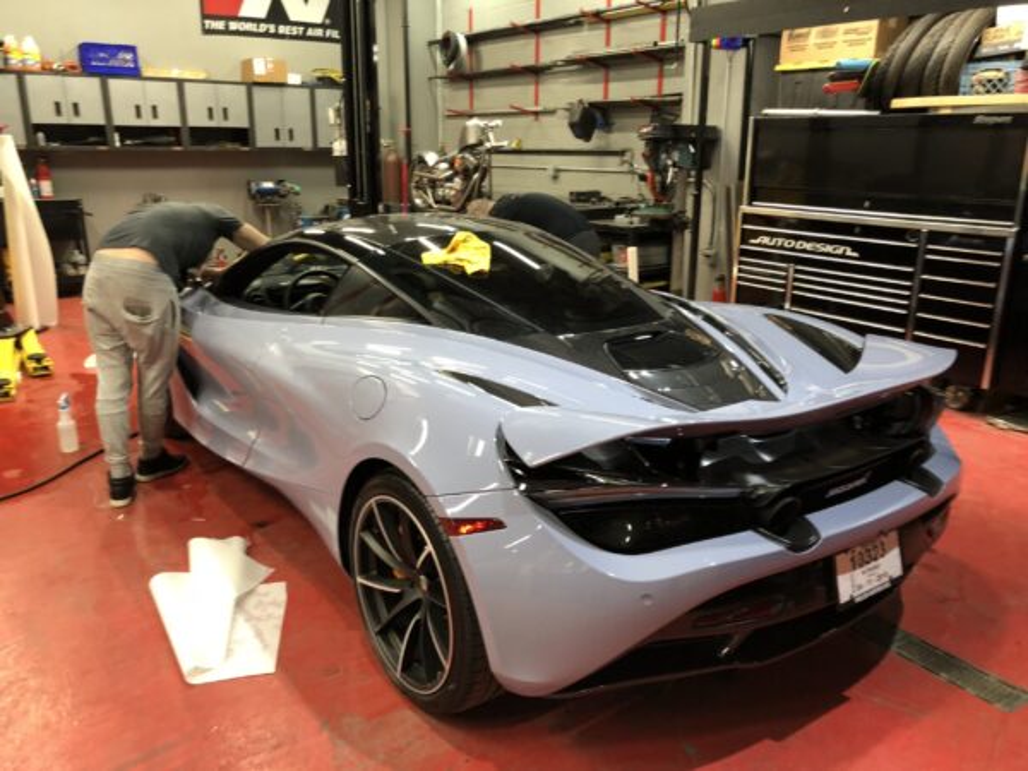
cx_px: 514
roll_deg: +1.8
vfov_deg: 49.7
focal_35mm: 28
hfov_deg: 63.4
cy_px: 386
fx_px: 832
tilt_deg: -14.9
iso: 40
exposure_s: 1/15
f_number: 1.8
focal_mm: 4
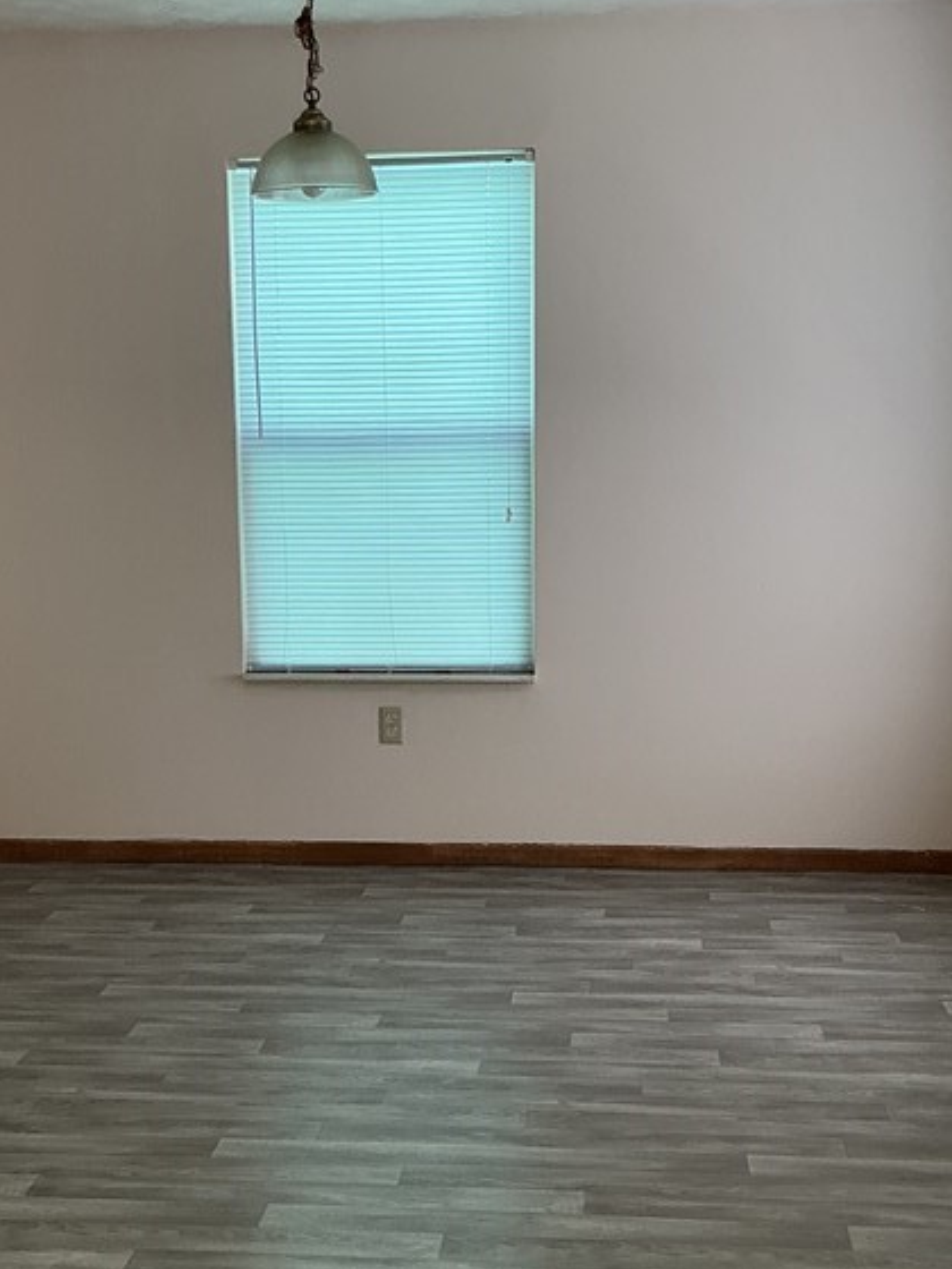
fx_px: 1943
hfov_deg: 27.5
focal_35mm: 53
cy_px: 777
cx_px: 413
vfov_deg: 36.0
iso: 64
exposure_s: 1/60
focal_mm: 3
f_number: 1.8
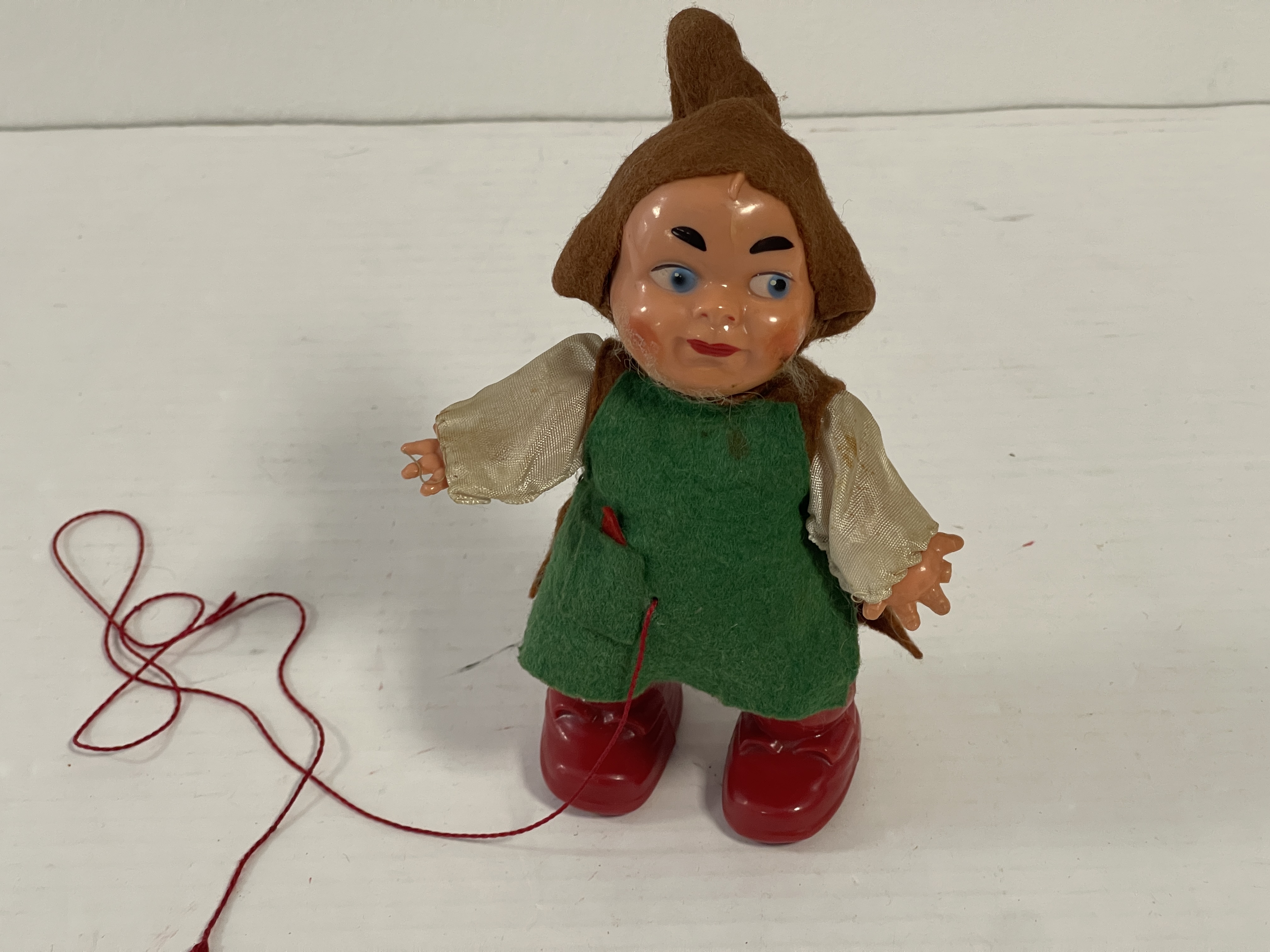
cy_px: 476
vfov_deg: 22.9
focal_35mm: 64
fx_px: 2348
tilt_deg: -38.1
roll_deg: +1.8
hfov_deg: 30.3
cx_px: 635
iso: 160
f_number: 2.2
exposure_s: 1/50
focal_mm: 7.5
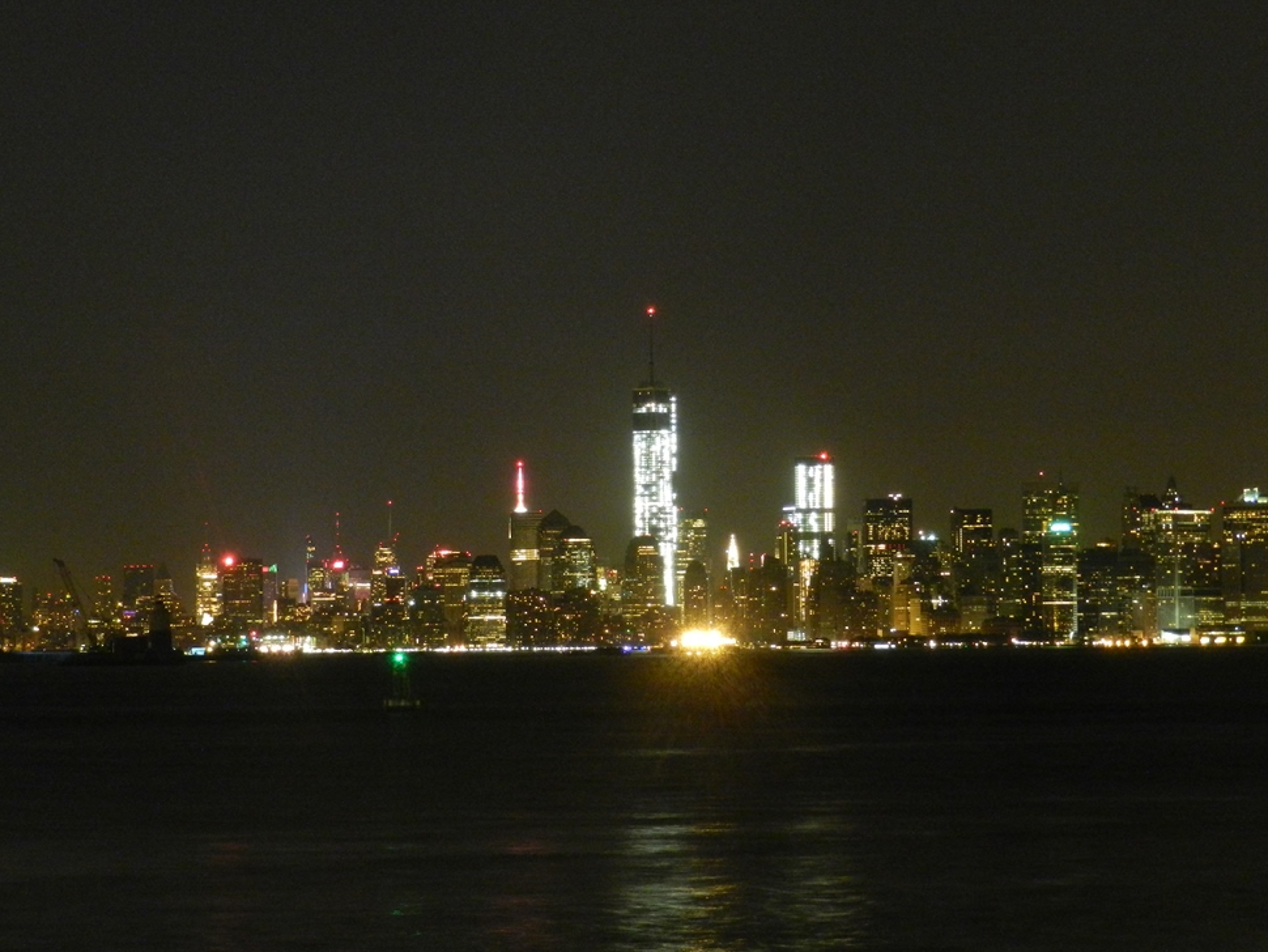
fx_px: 5606
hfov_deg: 12.9
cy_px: 486
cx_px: 650
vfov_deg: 9.7
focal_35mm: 153
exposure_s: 2
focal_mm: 25.7
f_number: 5.1
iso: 800
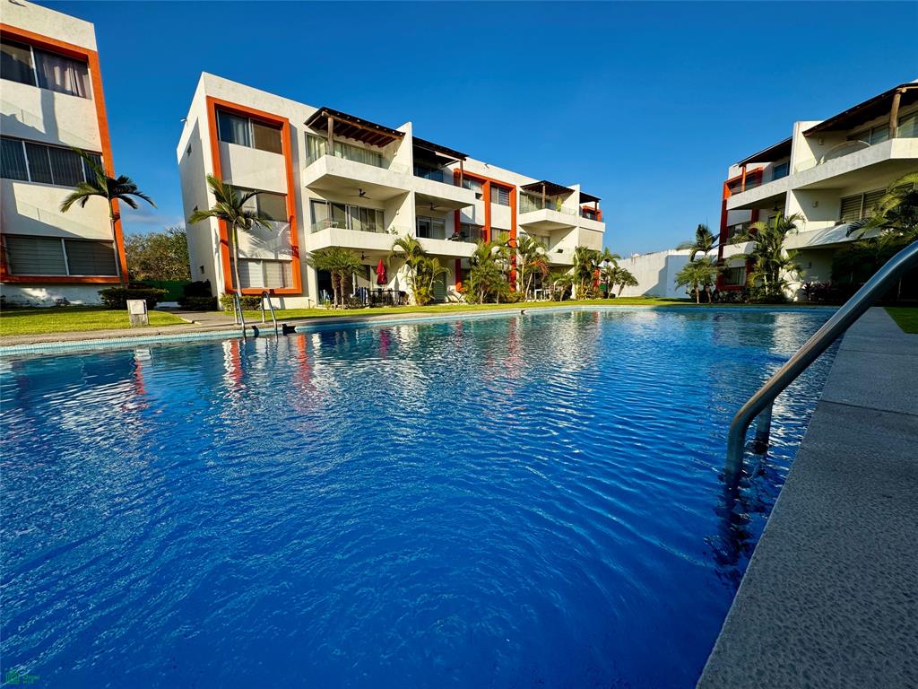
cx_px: 459
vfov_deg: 85.7
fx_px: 371
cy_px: 344
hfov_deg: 102.1
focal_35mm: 14
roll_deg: +1.2
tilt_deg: -7.8
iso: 50
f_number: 2.2
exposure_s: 1/1880
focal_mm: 2.22
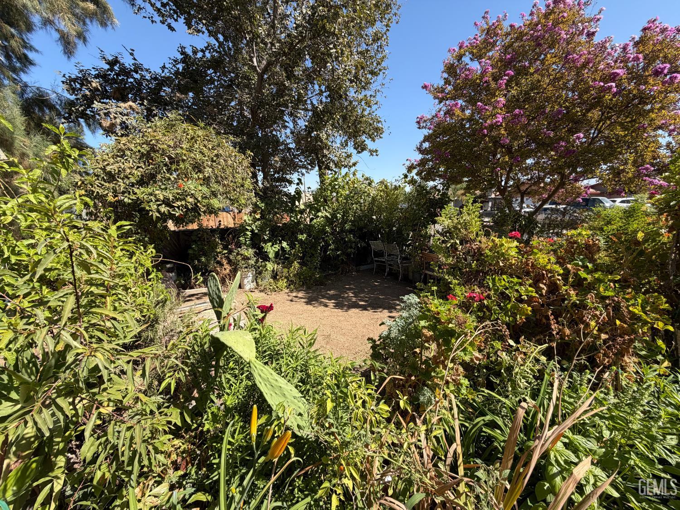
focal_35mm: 14
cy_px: 255
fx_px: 275
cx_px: 340
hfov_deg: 102.1
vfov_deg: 85.7
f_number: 2.2
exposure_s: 1/770
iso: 40
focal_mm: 2.22
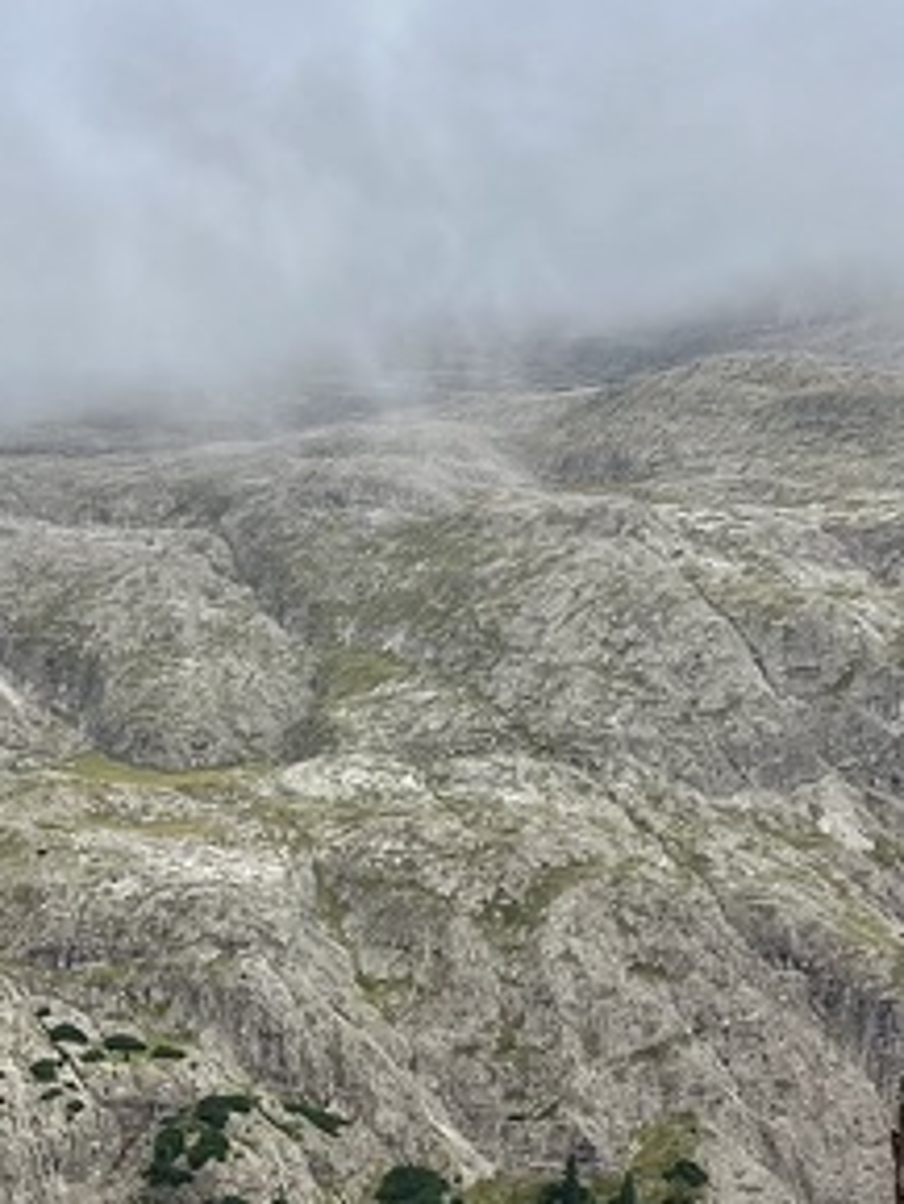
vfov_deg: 19.8
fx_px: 3201
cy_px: 1491
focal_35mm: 92
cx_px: 37
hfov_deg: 15.8
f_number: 1.6
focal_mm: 5.1
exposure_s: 1/2463
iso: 50
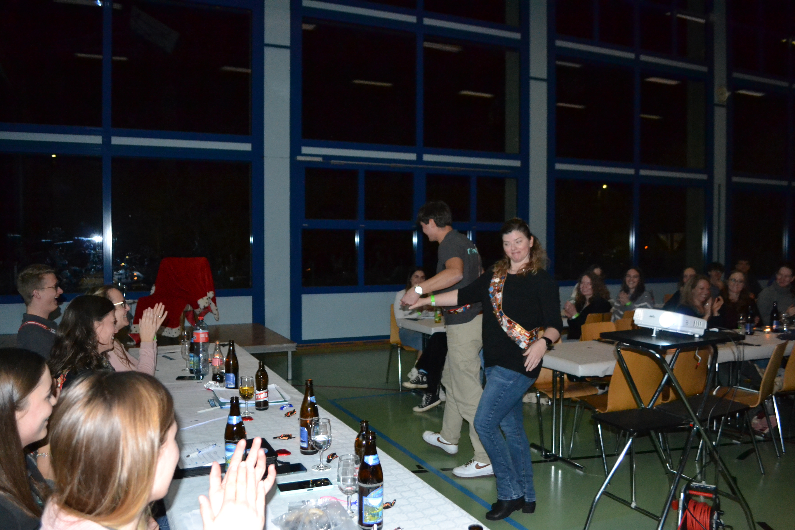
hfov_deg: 67.4
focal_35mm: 27
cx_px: 398
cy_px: 265
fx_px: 596
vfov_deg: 47.9
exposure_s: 1/60
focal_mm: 18
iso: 3200
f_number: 3.5
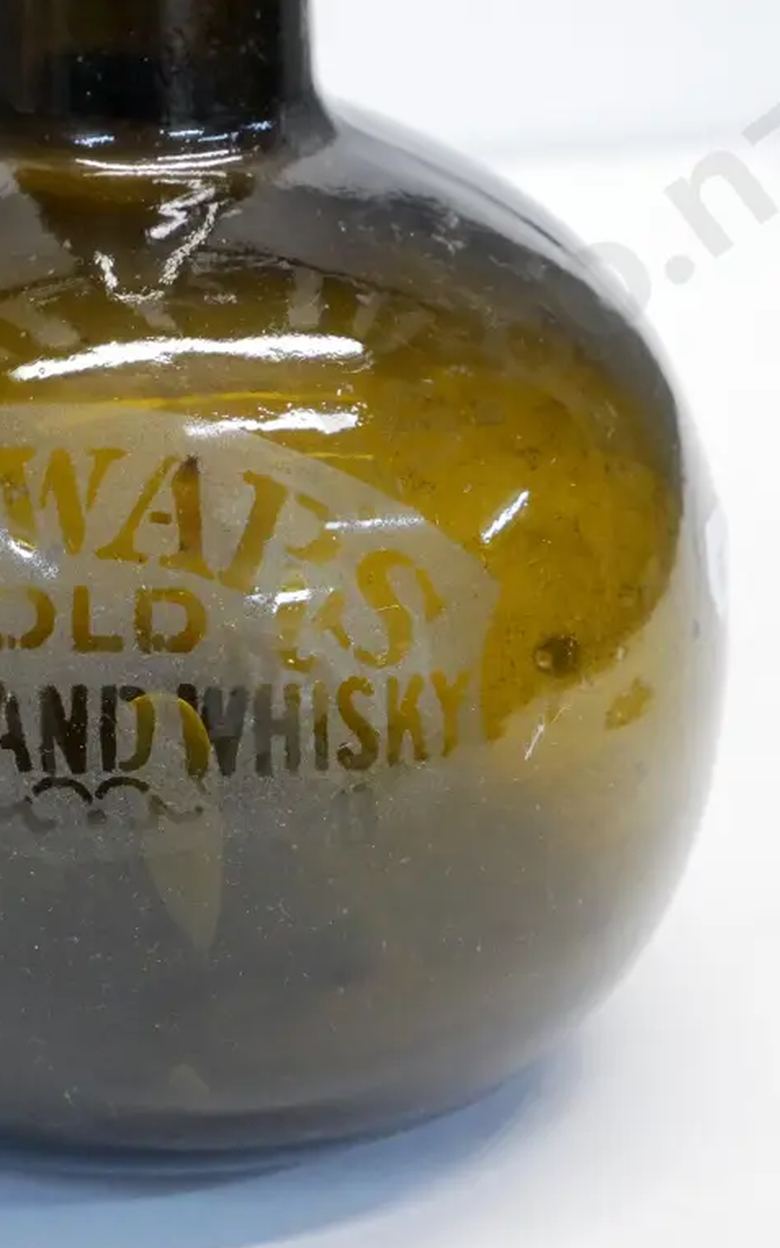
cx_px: 152
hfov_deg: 11.8
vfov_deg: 18.8
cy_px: 626
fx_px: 3775
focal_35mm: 111
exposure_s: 1/100
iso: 3200
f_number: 7.1
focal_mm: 39
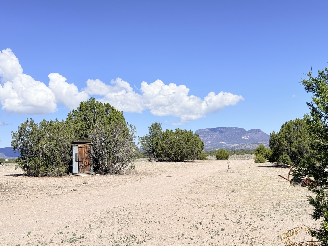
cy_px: 123
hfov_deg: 39.7
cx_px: 164
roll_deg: +3.3
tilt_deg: +5.2
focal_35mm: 48
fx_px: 455
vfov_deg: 30.3
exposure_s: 1/2865
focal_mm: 6.76
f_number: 1.78
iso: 100
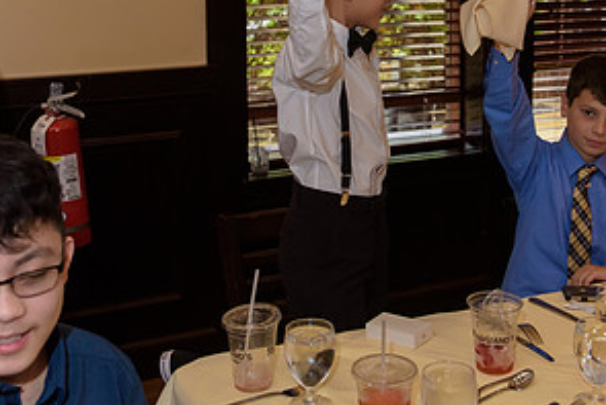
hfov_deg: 32.8
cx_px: 345
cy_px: 34
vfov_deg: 21.7
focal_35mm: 61
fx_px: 1027
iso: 1250
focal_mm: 31
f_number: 3.2
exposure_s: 1/125
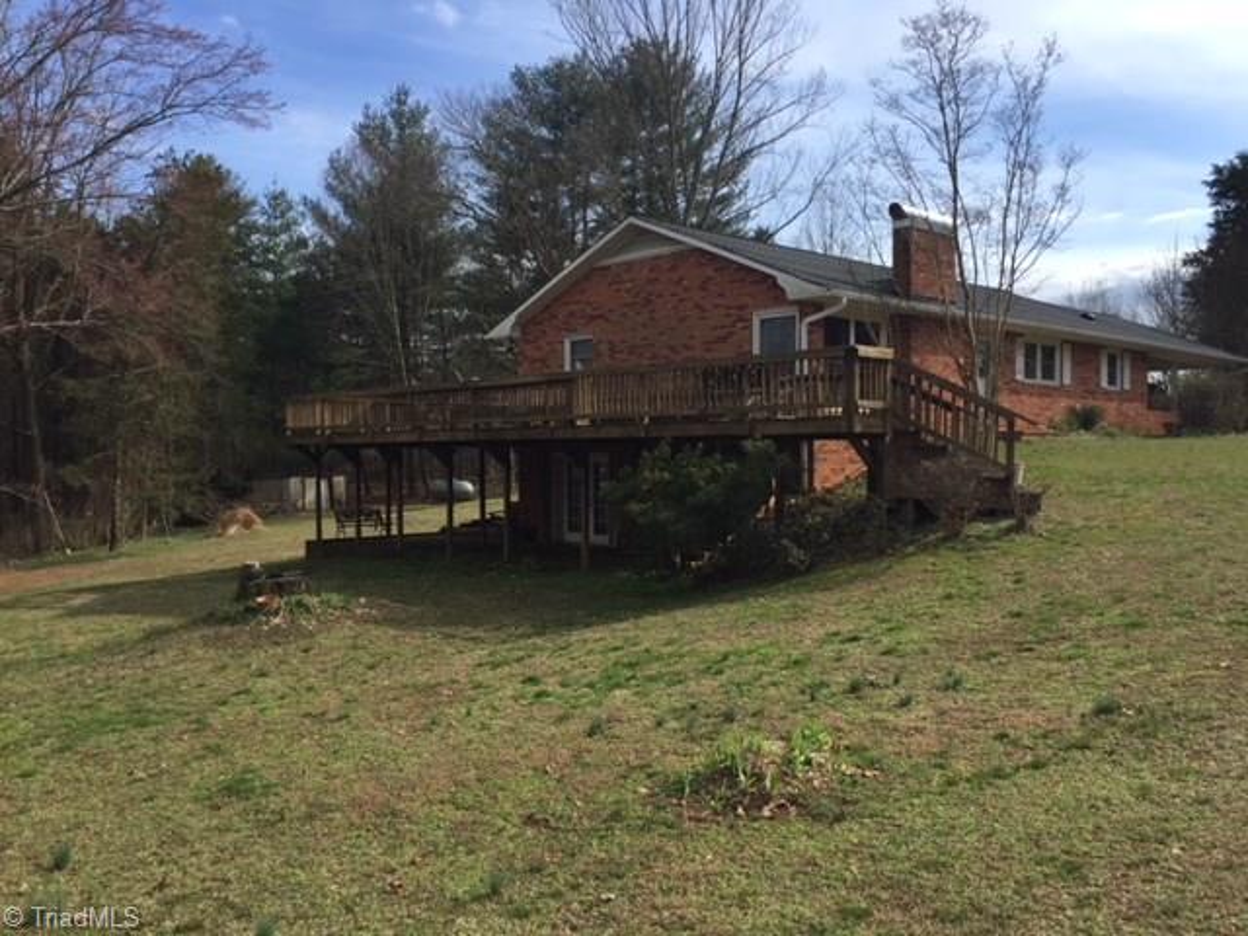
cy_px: 468
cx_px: 624
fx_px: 1046
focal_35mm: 29
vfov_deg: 48.2
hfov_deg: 61.7
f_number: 2.2
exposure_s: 1/1276
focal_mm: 4.15
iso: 32
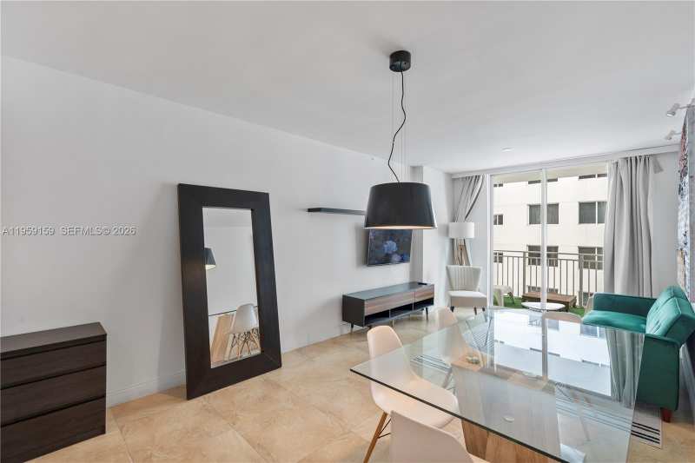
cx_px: 348
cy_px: 232
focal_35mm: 16
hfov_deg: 96.7
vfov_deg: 73.7
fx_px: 309
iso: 100
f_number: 9
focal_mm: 16
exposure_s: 1
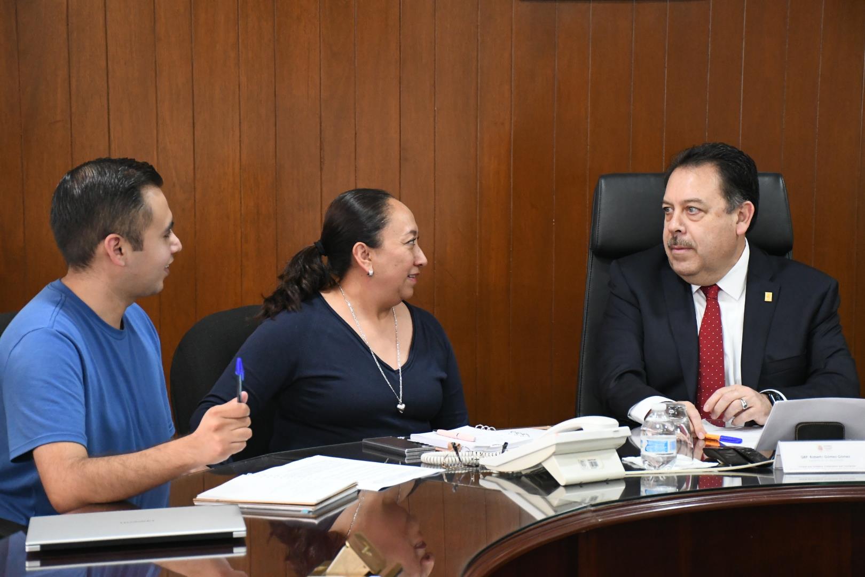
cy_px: 288
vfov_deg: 15.2
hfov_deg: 22.6
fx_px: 2162
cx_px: 432
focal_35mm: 90
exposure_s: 1/100
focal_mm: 60
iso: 5000
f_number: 5.6
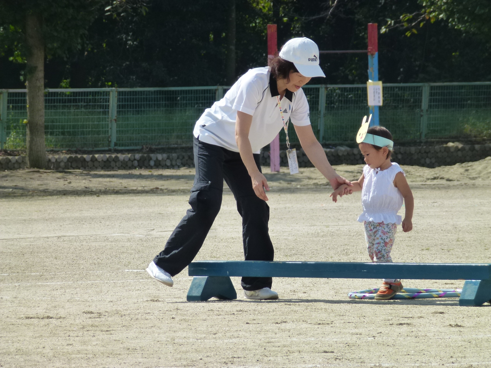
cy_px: 184
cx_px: 246
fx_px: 5447
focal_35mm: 384
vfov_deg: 3.9
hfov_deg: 5.2
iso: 160
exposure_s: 1/500
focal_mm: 68.8
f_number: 5.9
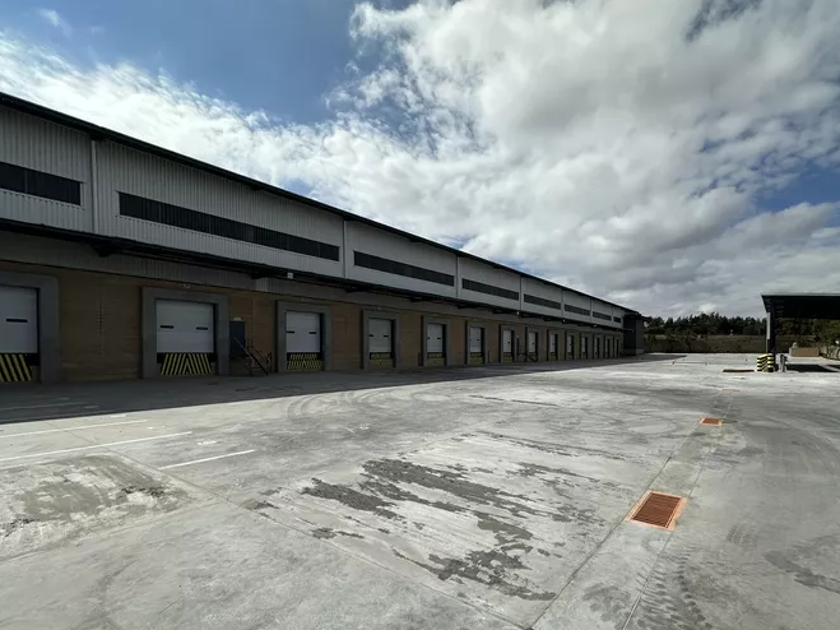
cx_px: 488
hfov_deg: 90.3
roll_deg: +0.1
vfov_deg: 74.3
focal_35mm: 17
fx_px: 412
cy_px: 361
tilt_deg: -2.1
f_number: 2.2
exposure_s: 1/4831
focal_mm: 2.22
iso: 50
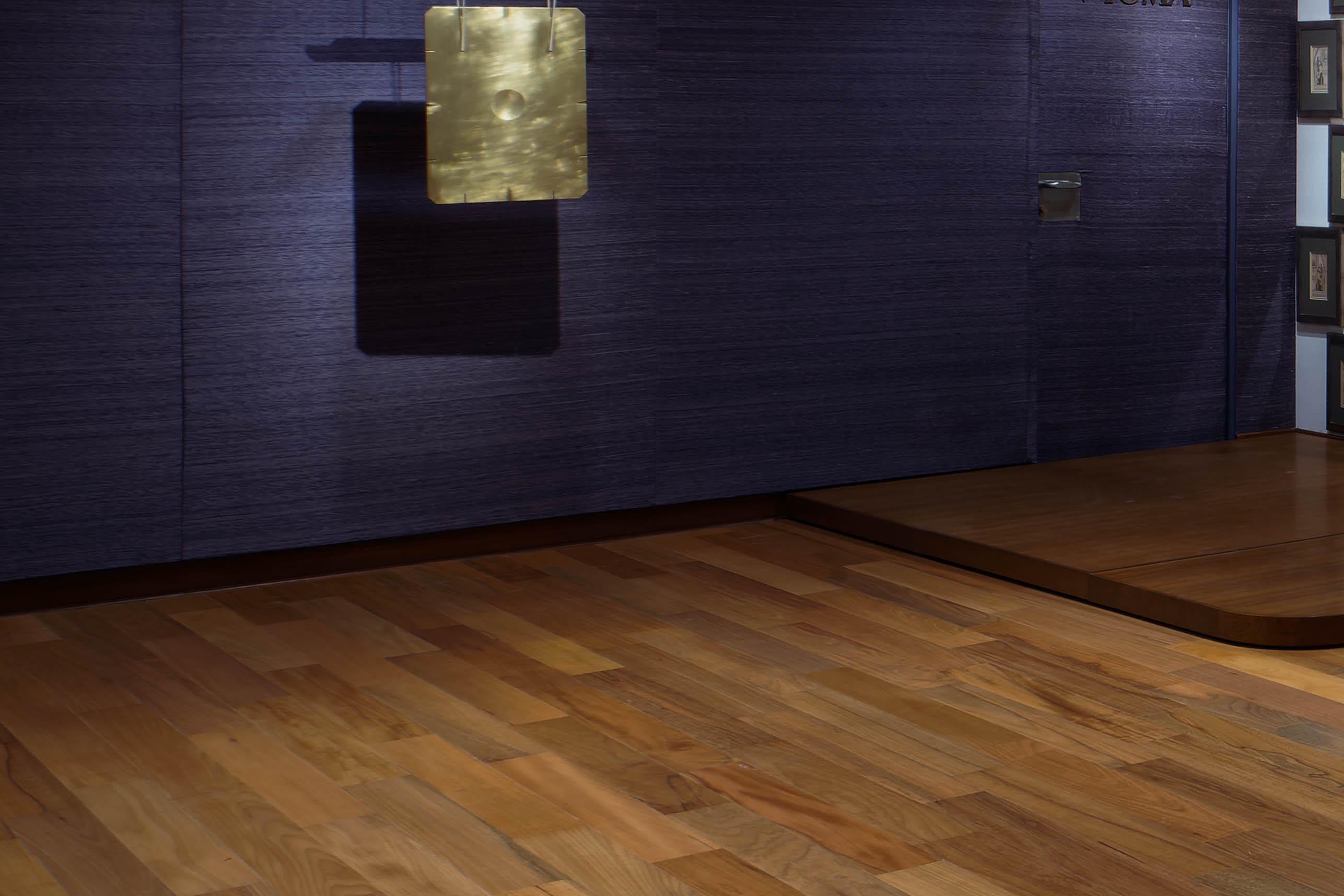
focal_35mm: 63
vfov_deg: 21.1
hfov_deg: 24.8
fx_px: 2352
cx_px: 1996
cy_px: 103
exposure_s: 1/4
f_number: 11
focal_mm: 20
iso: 320
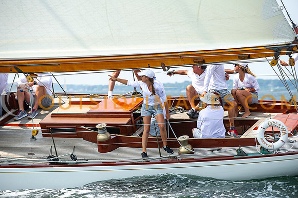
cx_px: 149
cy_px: 99
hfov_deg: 11.8
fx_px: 1448
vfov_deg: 7.8
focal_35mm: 175
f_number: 5.6
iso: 320
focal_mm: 175
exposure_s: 1/1600
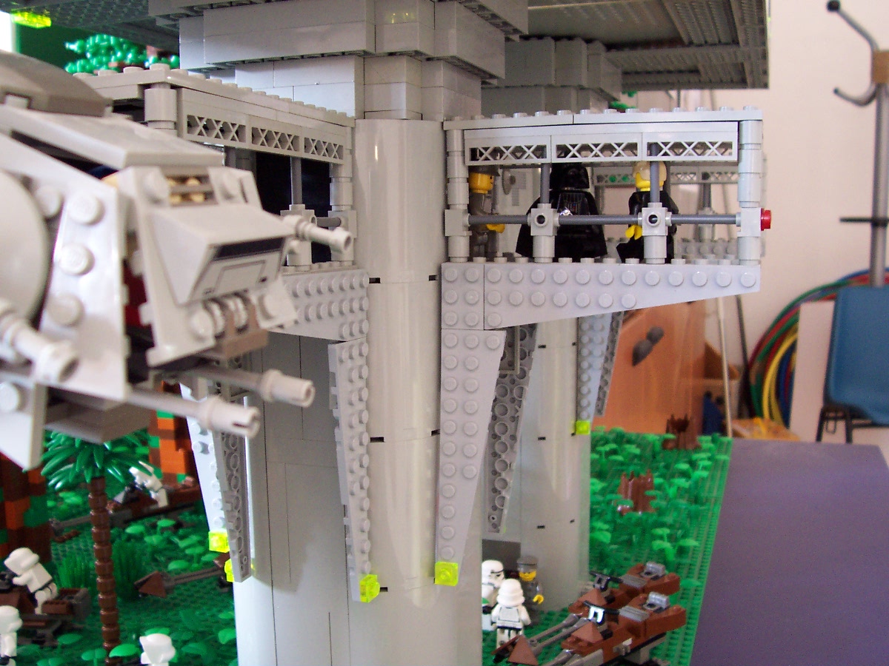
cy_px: 333
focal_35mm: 37
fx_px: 950
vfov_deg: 38.7
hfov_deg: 50.1
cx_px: 444
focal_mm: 5.6
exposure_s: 1/8
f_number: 2.8
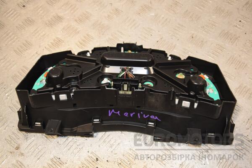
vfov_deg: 31.9
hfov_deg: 46.4
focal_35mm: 42
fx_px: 294
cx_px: 126
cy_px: 84
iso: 450
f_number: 5.6
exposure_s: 1/125
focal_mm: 28
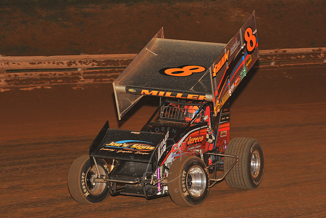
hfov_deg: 15.2
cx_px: 163
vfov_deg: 10.2
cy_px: 109
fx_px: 1223
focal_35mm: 135
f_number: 6.3
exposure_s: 1/320
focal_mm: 135
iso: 1000
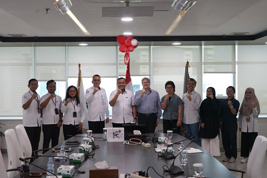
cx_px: 134
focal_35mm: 52
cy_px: 89
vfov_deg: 25.9
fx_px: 385
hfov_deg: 38.2
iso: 5000
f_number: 6.3
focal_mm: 52
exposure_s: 1/250
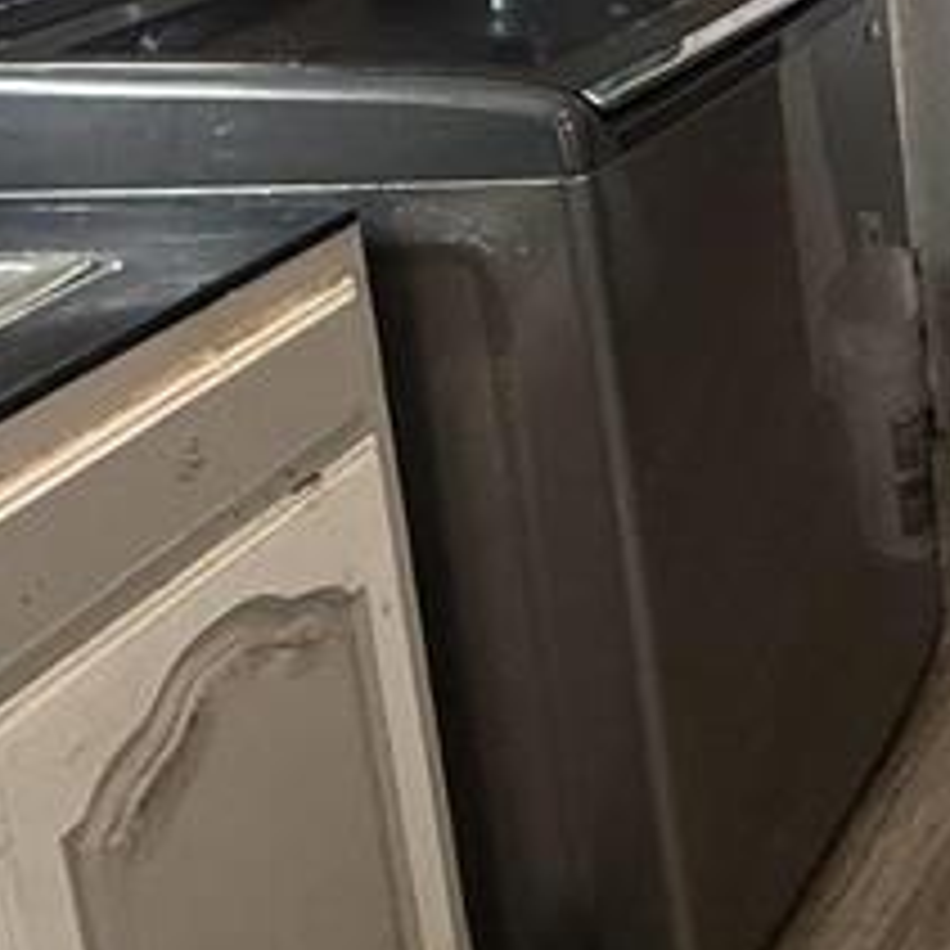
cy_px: -77
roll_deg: -0.7
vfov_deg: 26.5
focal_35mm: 60
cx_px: 1783
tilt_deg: -11.6
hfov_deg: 19.7
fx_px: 1863
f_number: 2.2
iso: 400
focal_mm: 2.22
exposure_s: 1/96
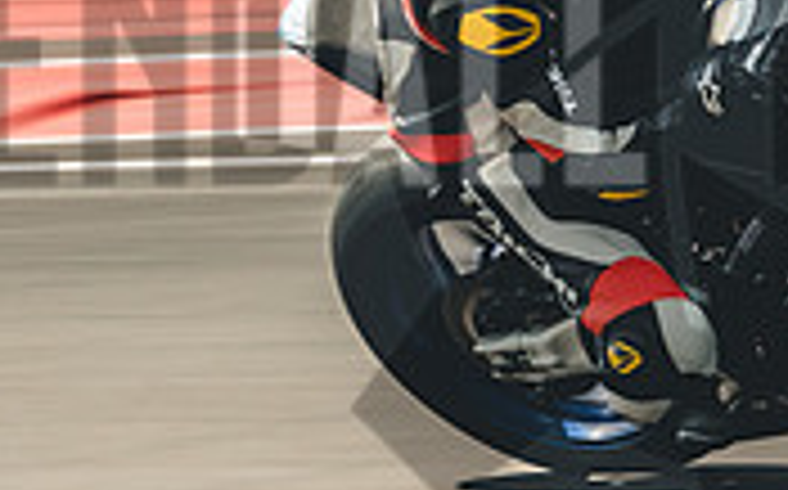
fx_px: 19202
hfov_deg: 2.3
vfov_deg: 1.5
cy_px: 70
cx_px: 788
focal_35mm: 895
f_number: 10
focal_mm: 176.7
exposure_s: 1/250
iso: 320
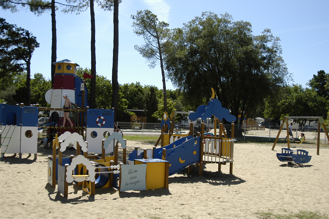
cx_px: 164
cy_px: 110
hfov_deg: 53.2
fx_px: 329
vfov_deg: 36.8
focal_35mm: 36
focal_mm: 24
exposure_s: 1/3000
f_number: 2.8
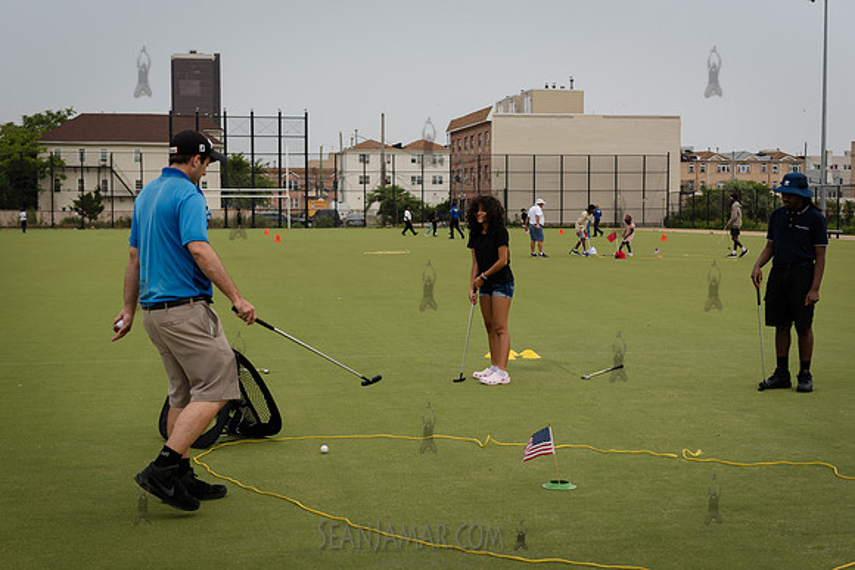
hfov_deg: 35.8
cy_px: 285
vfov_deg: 24.3
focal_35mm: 56
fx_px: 1323
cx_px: 428
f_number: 4
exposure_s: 1/1600
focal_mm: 55
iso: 200
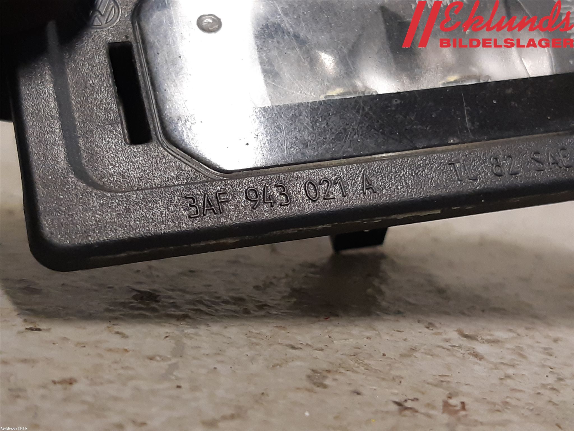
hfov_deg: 67.3
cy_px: 216
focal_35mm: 26
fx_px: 431
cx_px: 287
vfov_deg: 53.1
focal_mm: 3.93
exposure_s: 1/50
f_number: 1.7
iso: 200
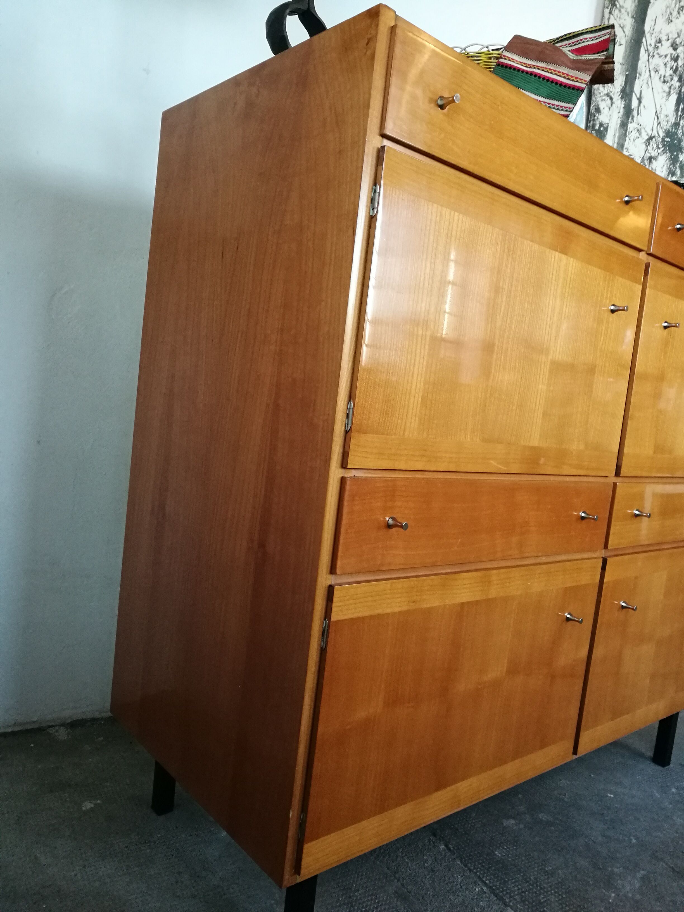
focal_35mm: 27
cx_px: 342
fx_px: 711
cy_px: 456
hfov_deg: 51.4
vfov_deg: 65.3
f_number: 2.2
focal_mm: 4.5
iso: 320
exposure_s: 1/33.3
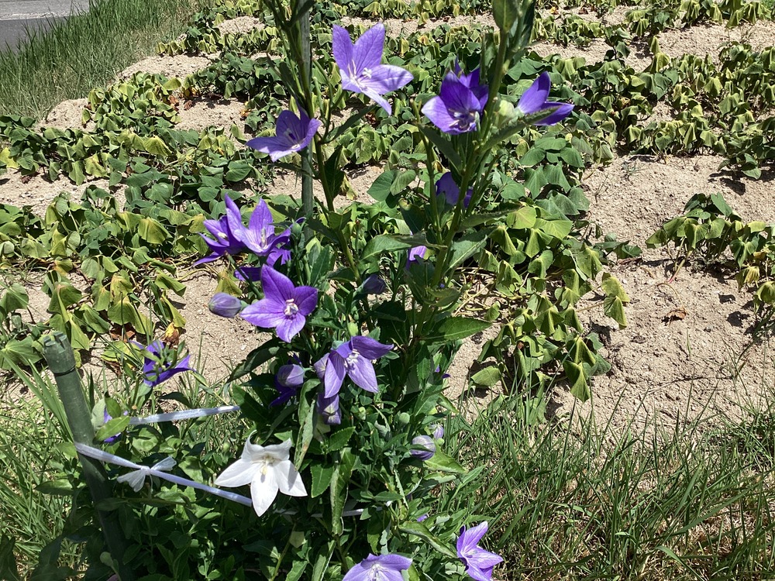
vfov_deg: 45.4
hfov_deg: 58.4
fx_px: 694
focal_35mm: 31
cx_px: 388
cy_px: 290
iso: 25
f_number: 2.4
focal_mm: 3.3
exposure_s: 1/1131
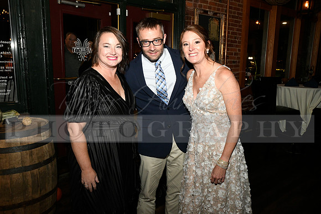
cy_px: 107
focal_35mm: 31
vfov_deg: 42.3
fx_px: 276
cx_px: 160
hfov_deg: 60.3
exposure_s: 1/60
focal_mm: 31
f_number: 11
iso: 6400
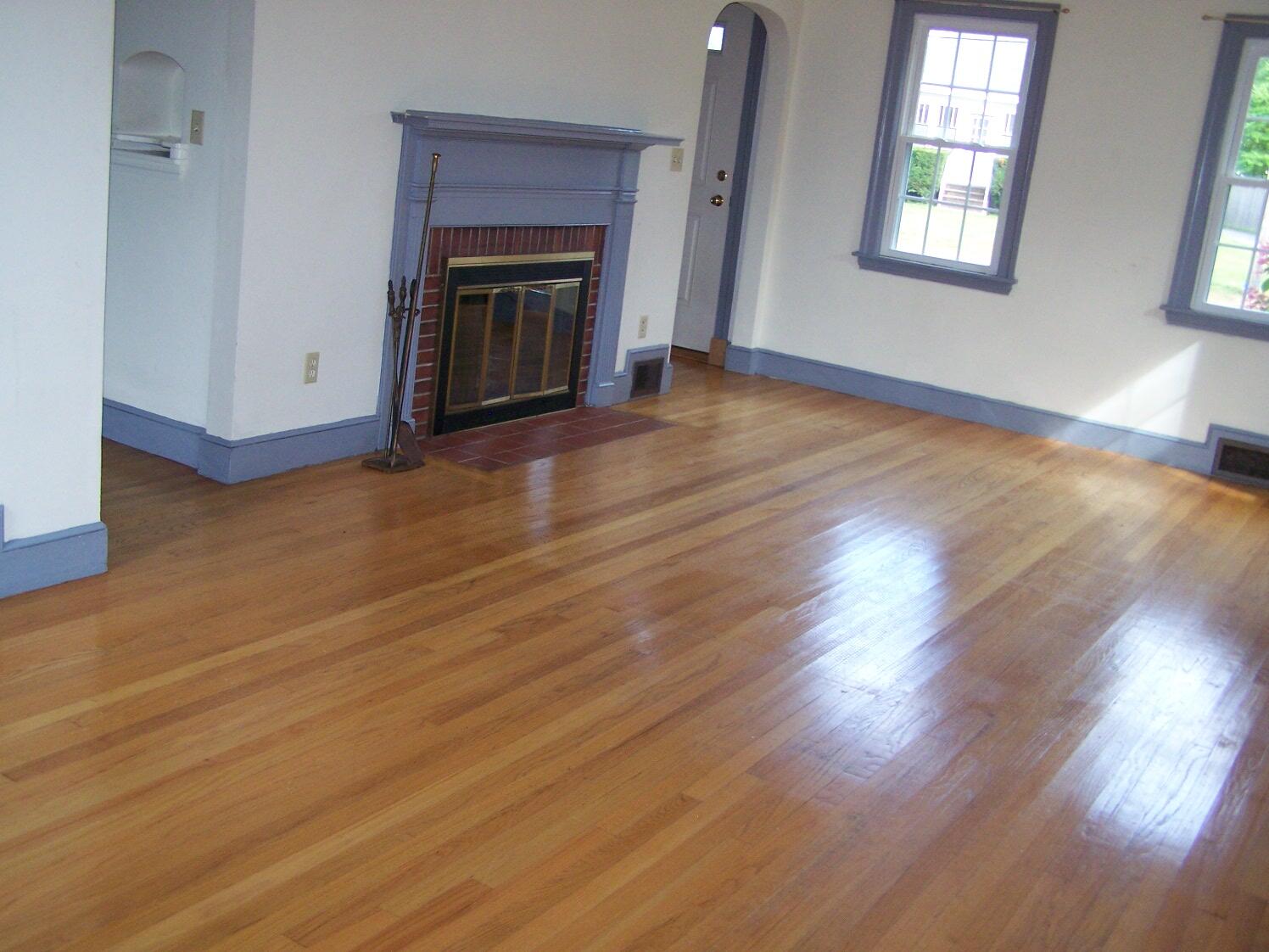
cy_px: 476
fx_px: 1393
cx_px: 634
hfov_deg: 49.0
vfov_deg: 37.7
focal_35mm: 38
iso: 160
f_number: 2.8
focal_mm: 6.3
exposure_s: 1/60
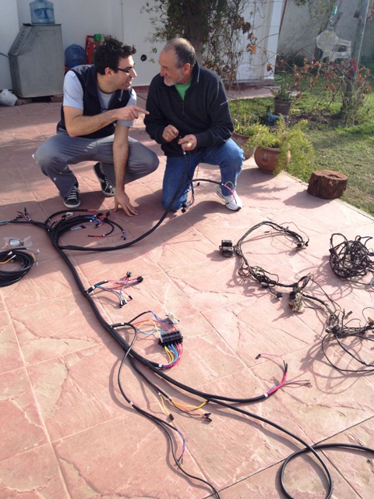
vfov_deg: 52.6
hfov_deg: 40.7
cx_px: 187
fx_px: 504
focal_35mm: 35
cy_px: 250
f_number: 2.4
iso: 50
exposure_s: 1/635
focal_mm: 4.28
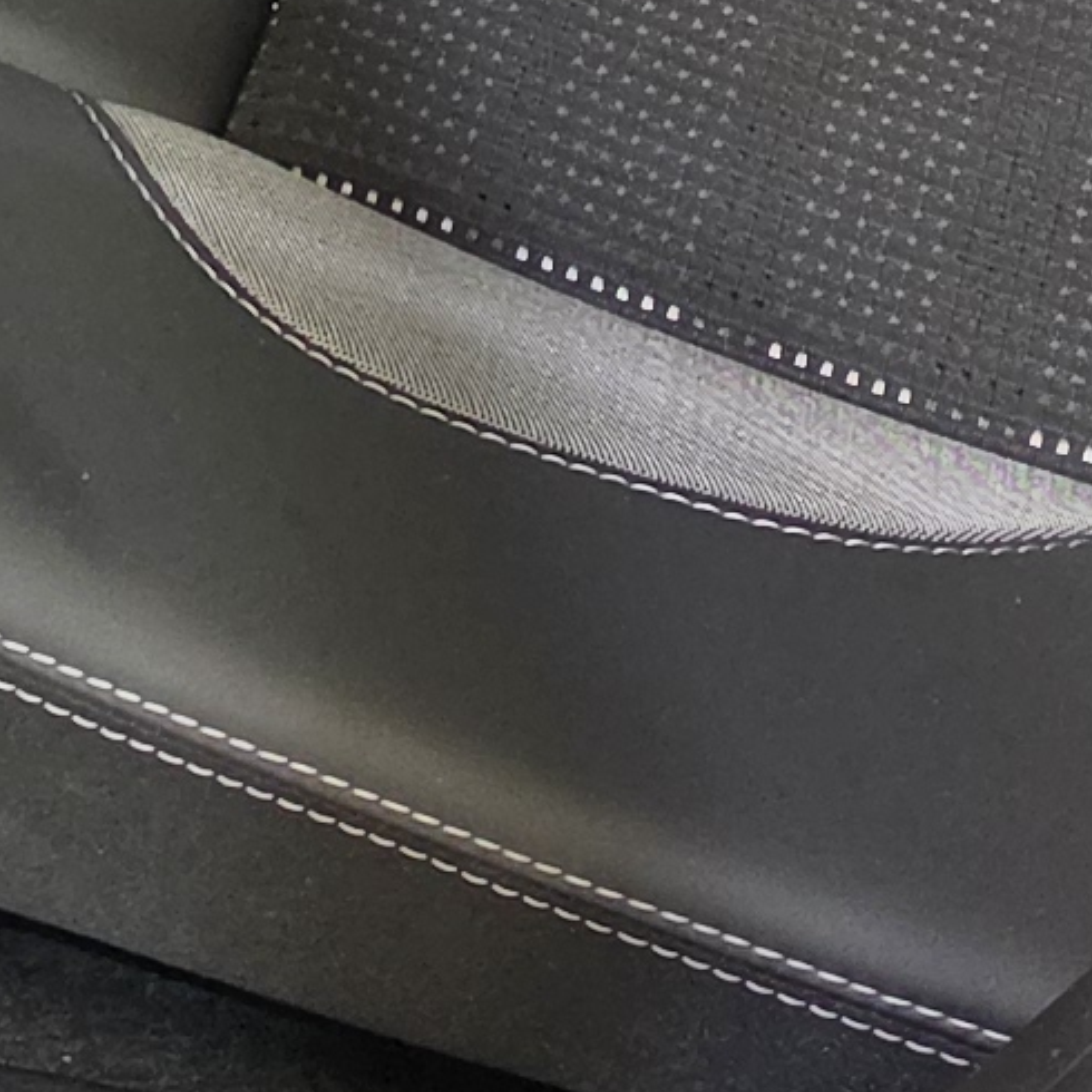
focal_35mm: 166
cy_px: -1183
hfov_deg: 10.4
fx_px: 5925
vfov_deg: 9.7
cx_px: -198
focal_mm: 6.5
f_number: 1.4
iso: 320
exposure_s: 1/100
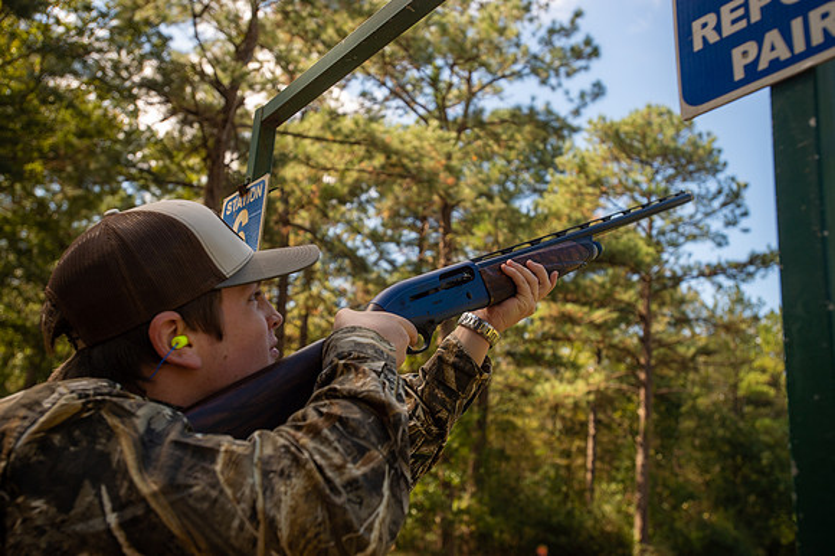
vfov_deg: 37.8
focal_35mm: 35
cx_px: 418
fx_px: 811
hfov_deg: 54.5
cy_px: 278
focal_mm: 35
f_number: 4.5
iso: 80
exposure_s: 1/320
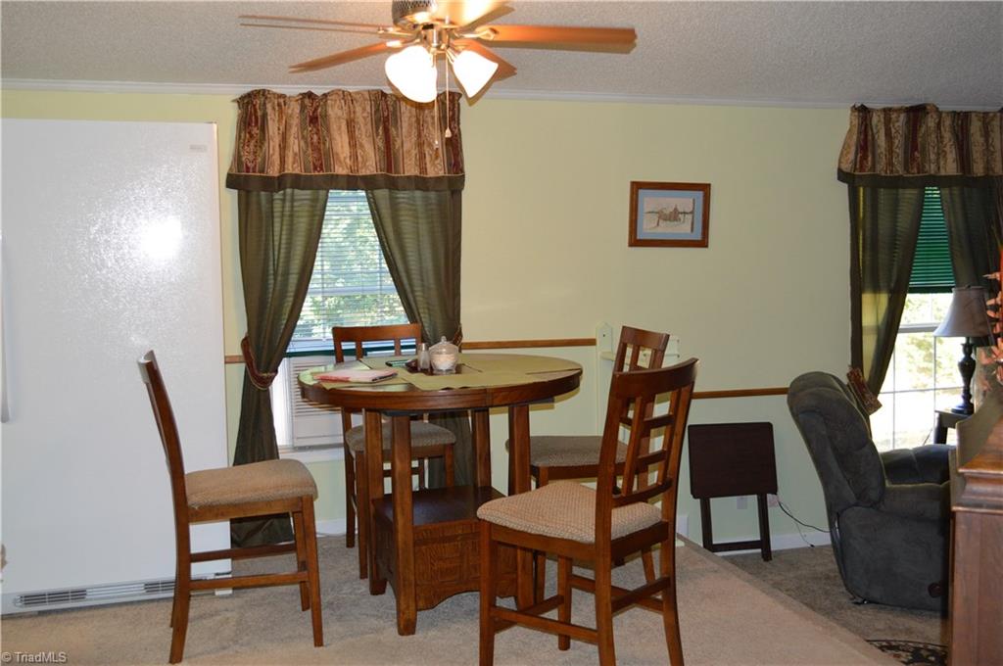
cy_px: 333
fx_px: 1002
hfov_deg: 53.2
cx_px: 502
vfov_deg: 36.8
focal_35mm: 36
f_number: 4
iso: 900
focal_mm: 24
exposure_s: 1/60
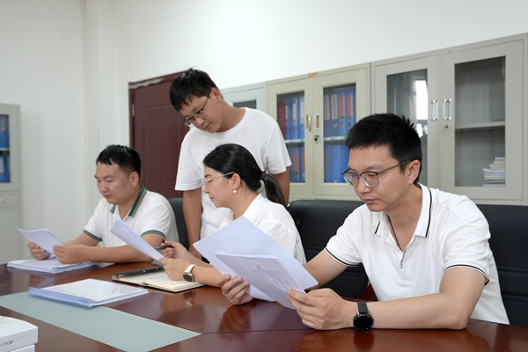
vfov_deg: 40.0
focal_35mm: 33
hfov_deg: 57.2
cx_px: 264
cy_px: 176
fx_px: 484
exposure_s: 1/160
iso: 1000
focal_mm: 33
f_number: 4
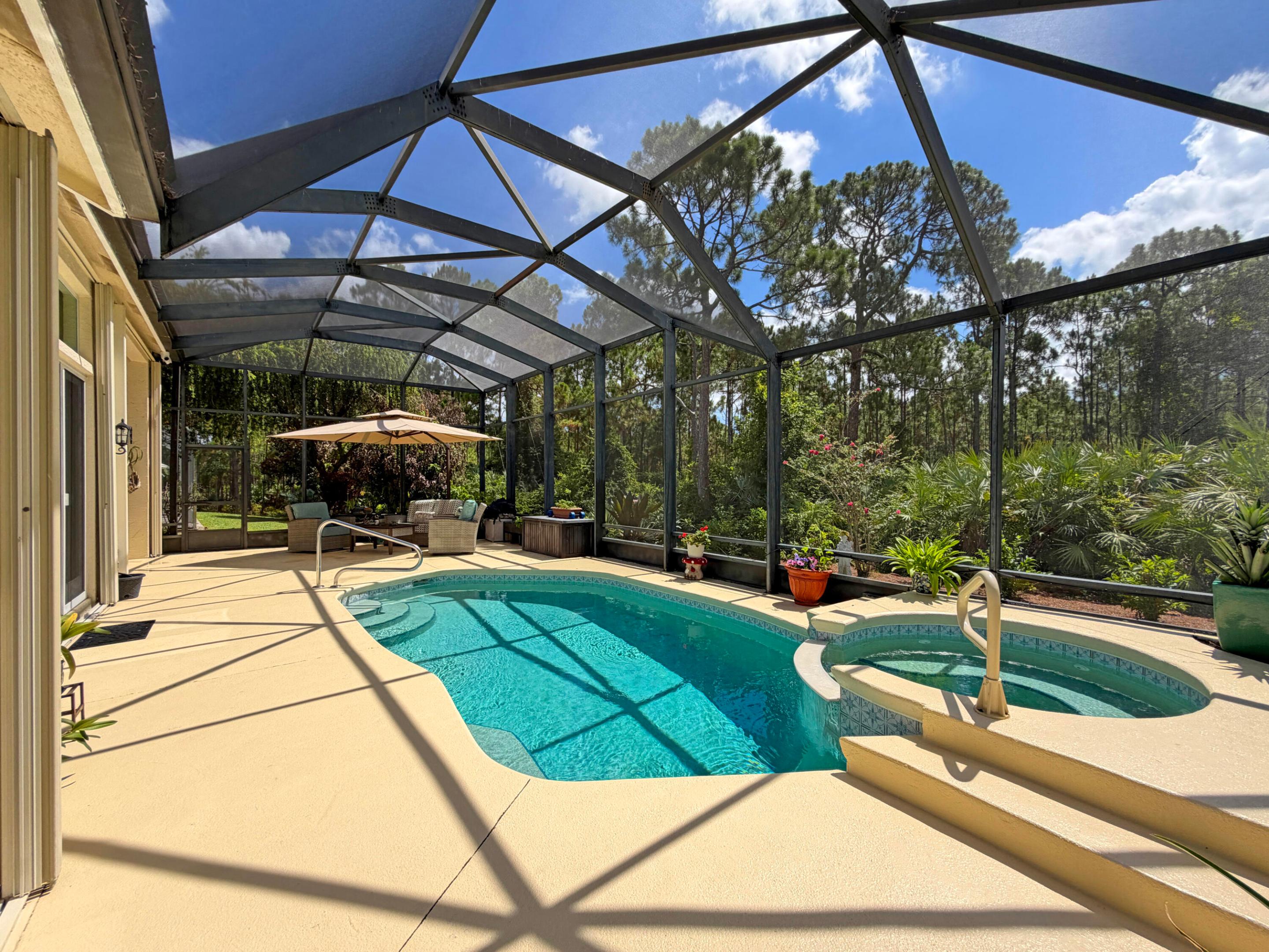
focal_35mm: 14
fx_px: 513
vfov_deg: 85.7
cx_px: 634
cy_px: 476
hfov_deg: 102.1
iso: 40
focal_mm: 2.22
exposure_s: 1/679
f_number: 2.2
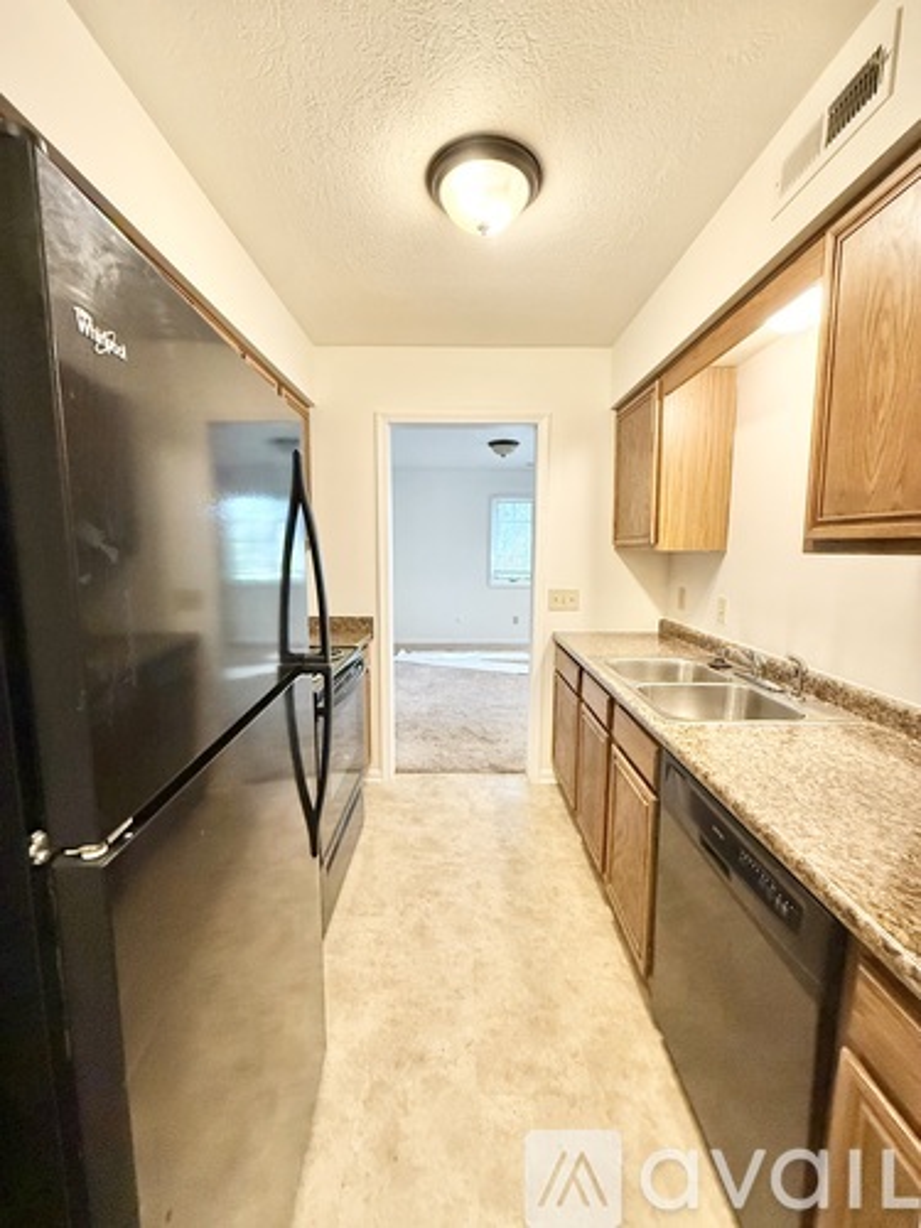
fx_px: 497
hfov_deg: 85.7
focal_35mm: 14
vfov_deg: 102.1
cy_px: 614
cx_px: 460
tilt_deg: -7.3
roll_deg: -0.3
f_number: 2.2
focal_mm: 2.22
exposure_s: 1/60
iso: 500
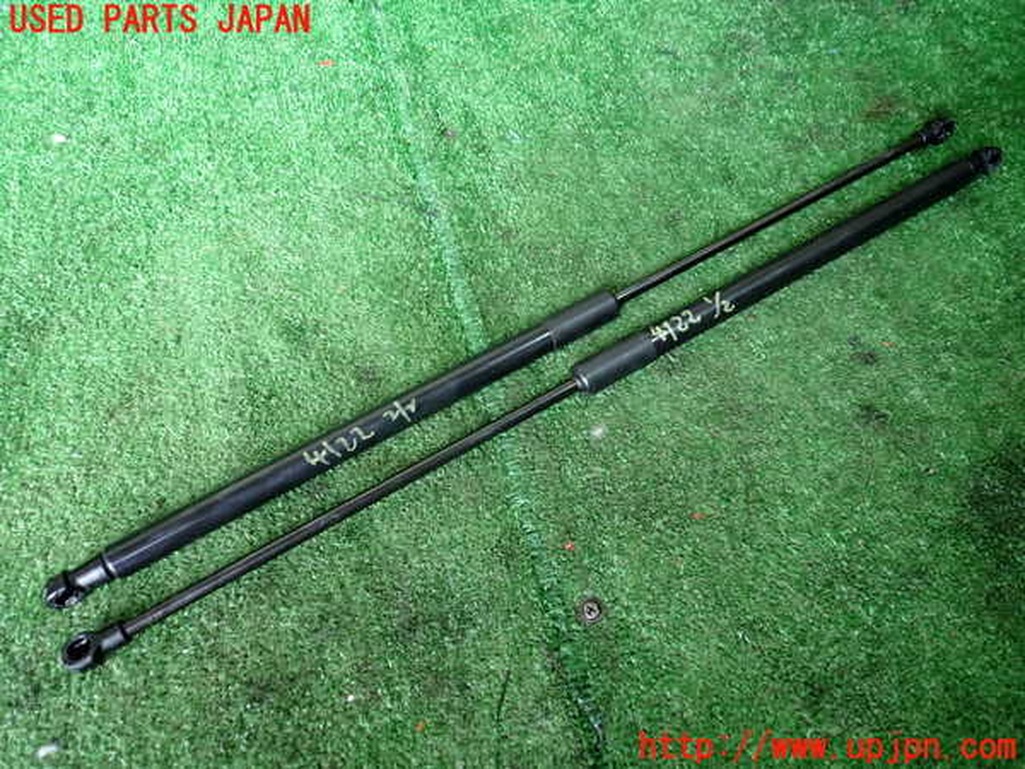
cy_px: 384
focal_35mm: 25
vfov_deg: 54.9
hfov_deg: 69.4
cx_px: 512
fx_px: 740
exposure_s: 1/30
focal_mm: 4.5
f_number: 2
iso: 320
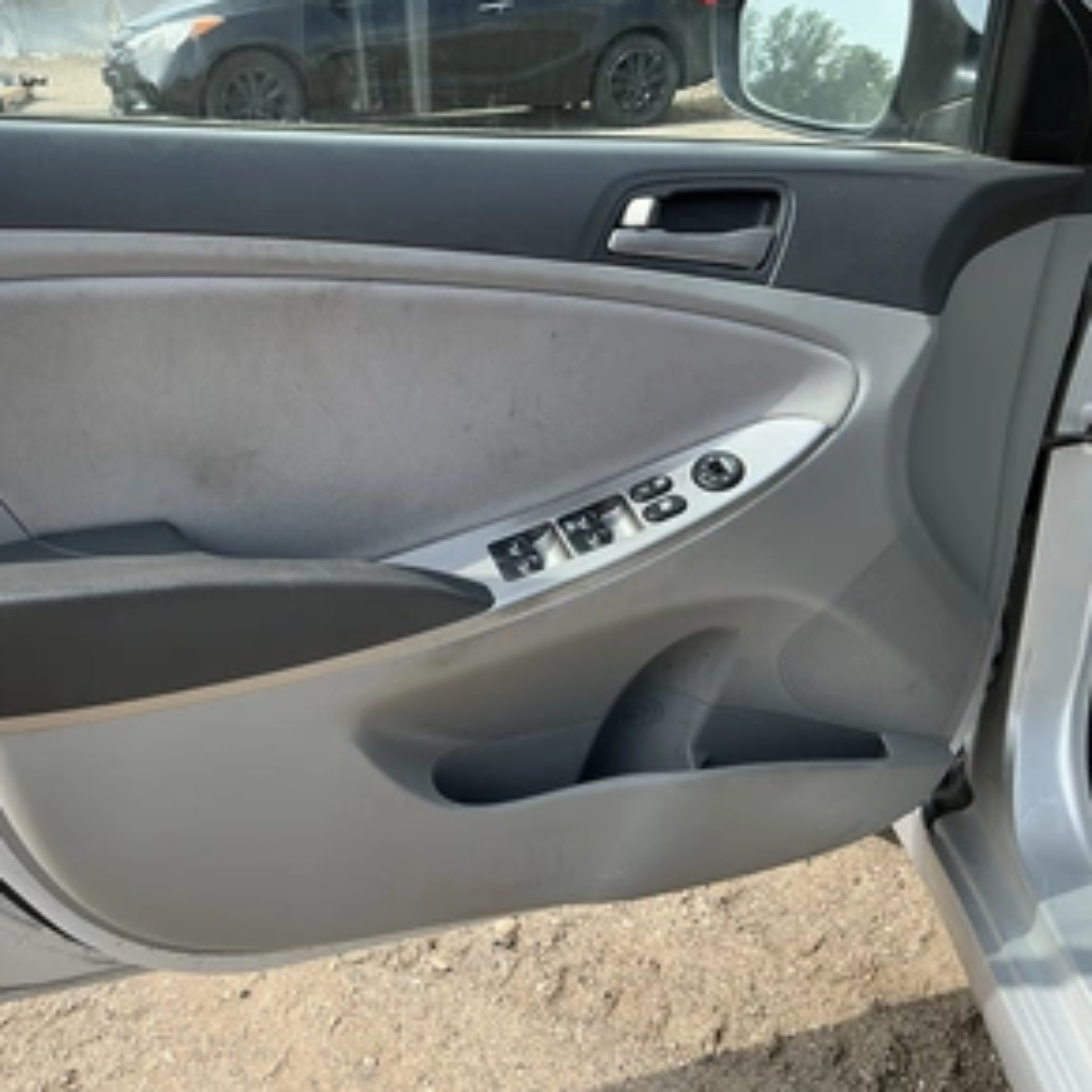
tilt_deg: -24.9
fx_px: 1213
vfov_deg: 48.4
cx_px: 394
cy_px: 552
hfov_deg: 47.9
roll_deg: +1.7
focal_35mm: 34
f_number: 1.8
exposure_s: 1/642
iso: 25
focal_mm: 3
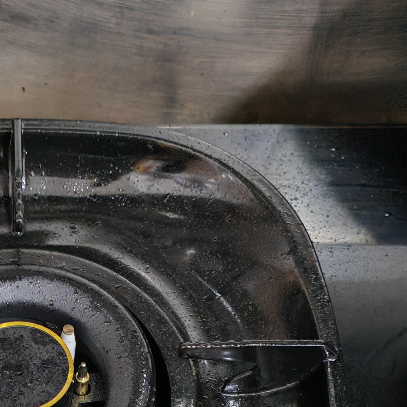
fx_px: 918
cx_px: 22
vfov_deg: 22.8
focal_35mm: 69
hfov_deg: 24.1
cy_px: 500
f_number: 1.95
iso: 2000
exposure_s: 1/33
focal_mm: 5.52
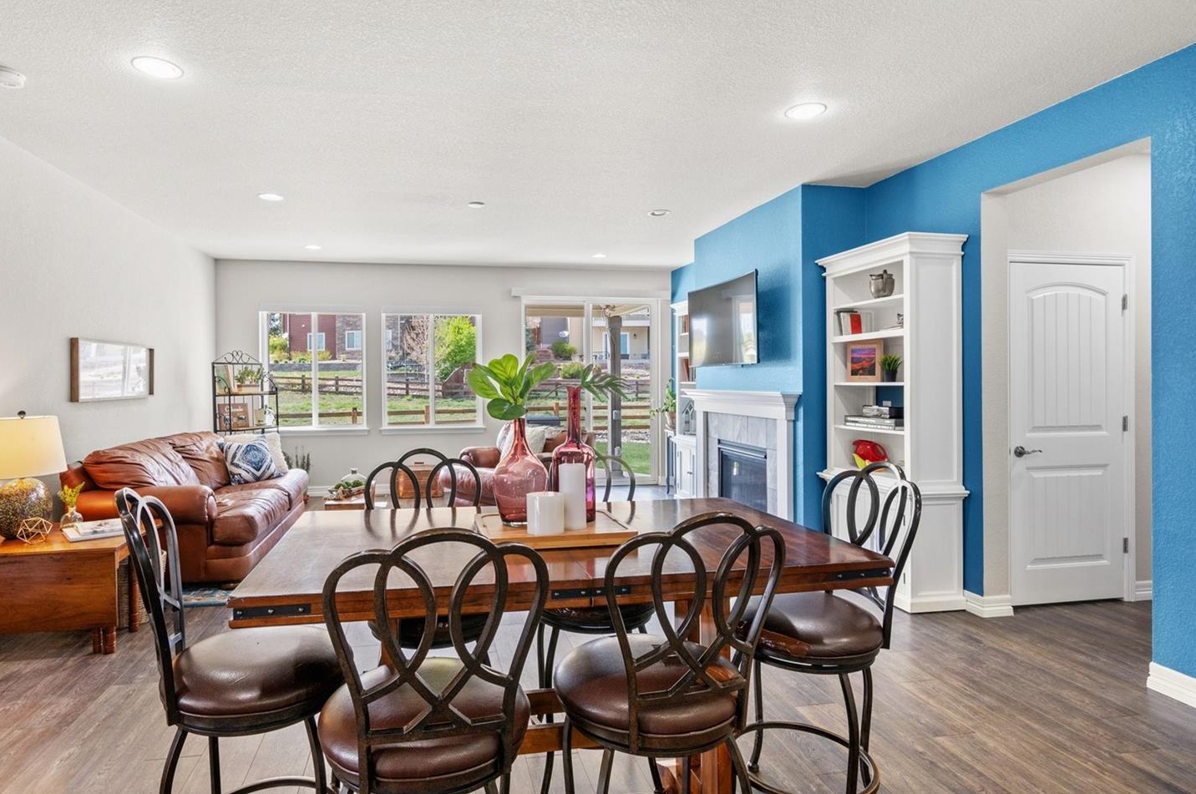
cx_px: 542
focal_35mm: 19
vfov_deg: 64.4
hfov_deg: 86.7
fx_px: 630
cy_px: 389
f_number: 8
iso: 400
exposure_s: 1/6
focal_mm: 17
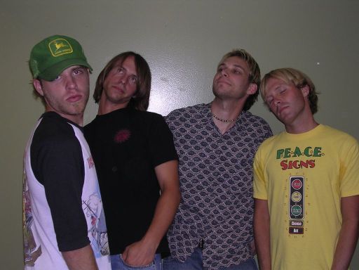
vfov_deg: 29.7
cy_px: 135
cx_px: 180
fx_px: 508
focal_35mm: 49
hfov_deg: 38.9
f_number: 3.1
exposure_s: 1/60.1
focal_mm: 7.5
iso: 100
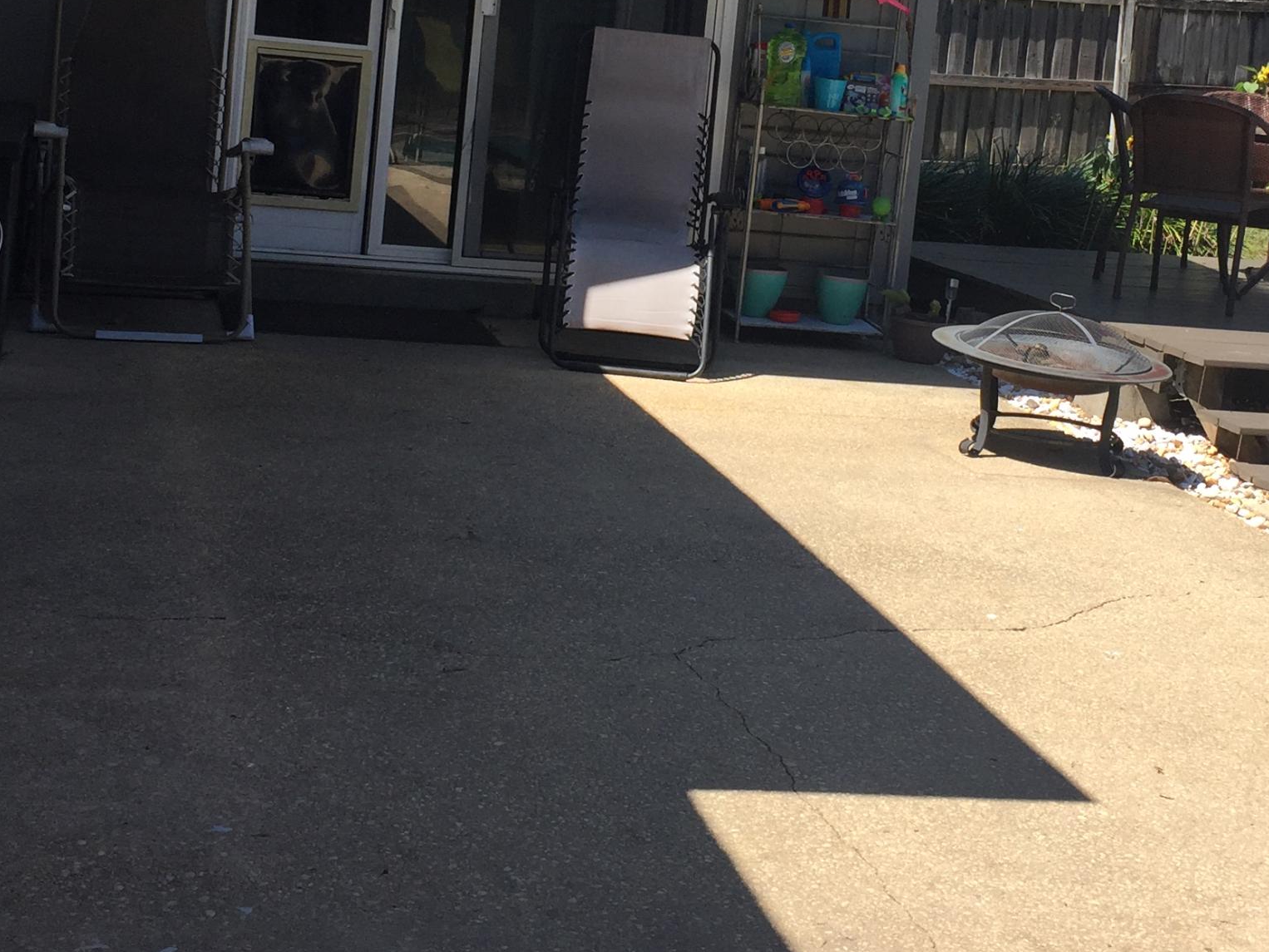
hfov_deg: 33.8
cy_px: 220
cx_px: 687
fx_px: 2090
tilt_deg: -6.5
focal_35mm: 57
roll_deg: -7.7
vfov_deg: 25.3
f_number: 2.2
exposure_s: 1/1412
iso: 32
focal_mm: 4.15
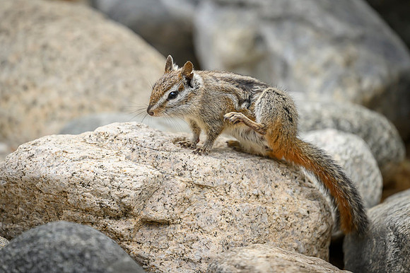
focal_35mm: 652
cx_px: 200
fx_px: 7420
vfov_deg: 2.1
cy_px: 114
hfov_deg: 3.2
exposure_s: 1/1250
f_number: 4
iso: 640
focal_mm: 560
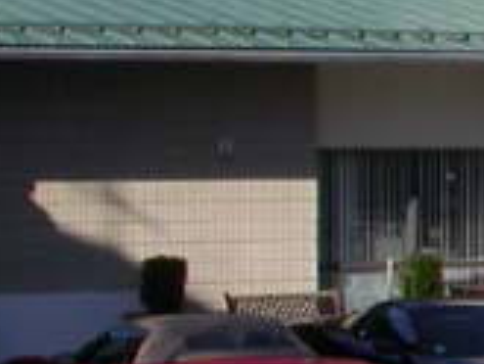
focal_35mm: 236
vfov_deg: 6.3
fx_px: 3302
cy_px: 261
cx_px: 1291
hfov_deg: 7.6
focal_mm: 7.85
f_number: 7.5
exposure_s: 1/357
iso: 100
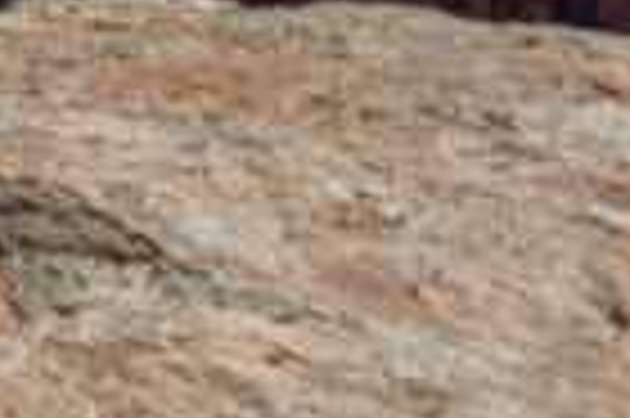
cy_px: -755
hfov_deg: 11.1
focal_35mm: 129
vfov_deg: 9.0
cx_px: -1192
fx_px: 2255
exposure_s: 1/80
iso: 100
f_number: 11
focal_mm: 20
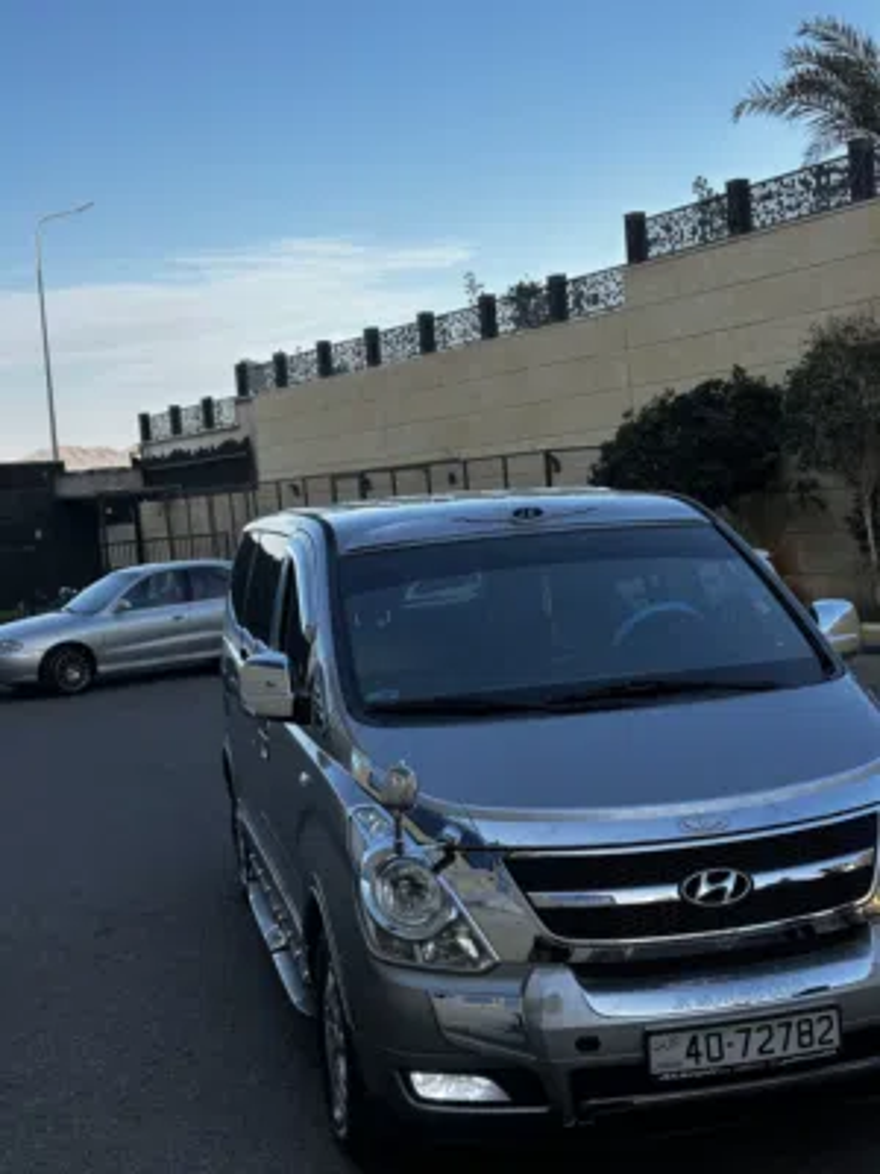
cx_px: 440
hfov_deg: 30.3
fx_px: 1627
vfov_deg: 39.7
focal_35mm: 48
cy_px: 587
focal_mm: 6.86
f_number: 1.78
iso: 64
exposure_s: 1/1848
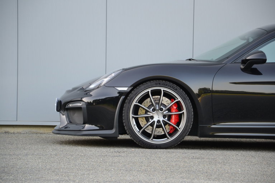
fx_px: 1204
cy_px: 92
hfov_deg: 13.0
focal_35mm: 158
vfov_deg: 8.7
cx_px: 138
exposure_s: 1/80
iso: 400
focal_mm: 105
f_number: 5.6
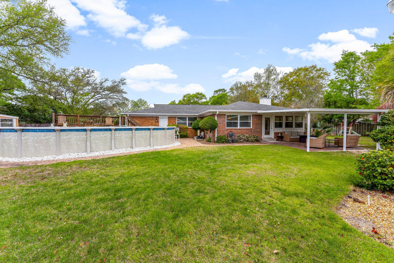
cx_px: 197
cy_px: 132
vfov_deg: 81.2
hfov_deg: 104.3
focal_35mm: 14
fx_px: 153
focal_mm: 14
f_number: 8
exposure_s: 1/250
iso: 400
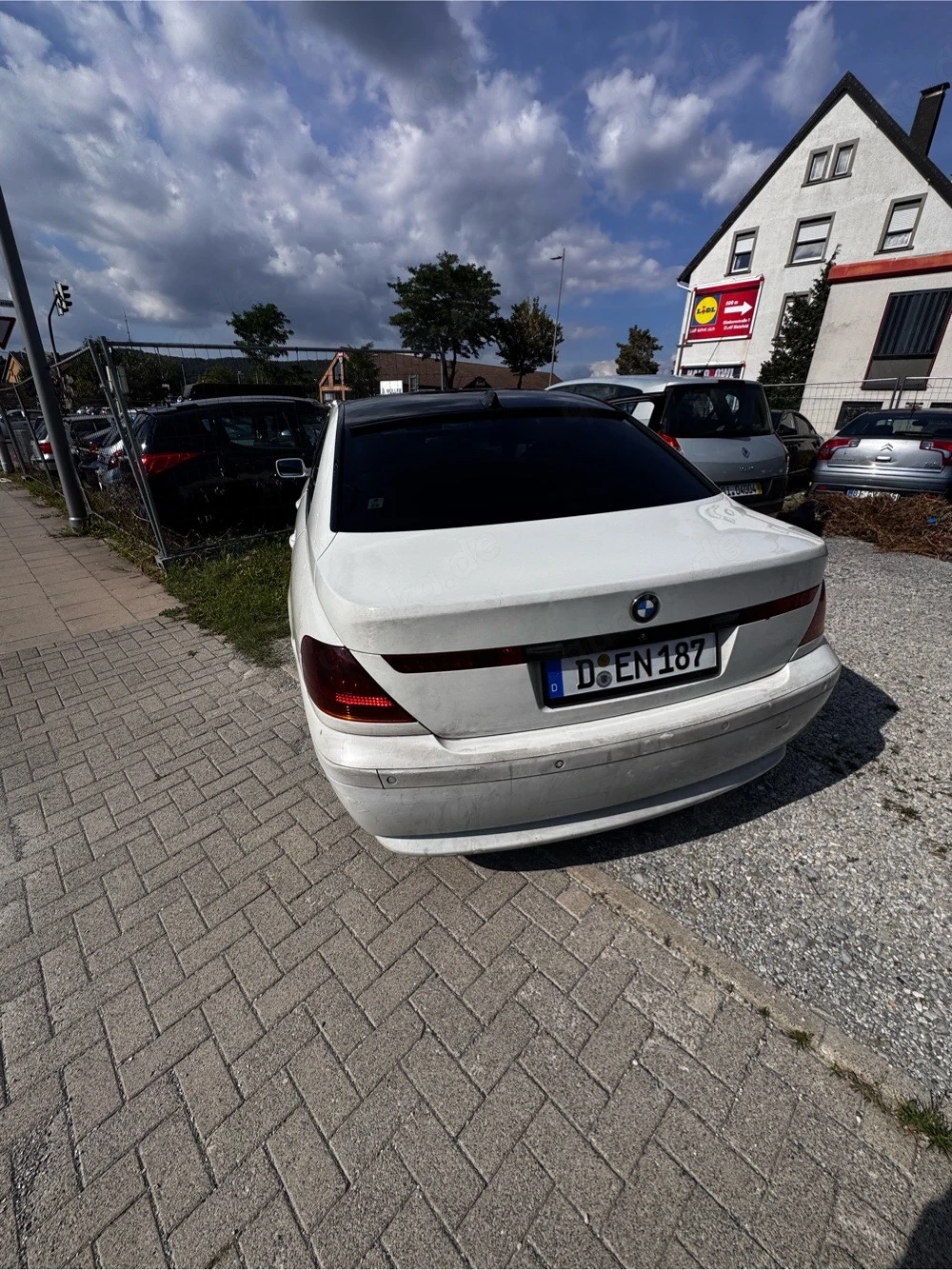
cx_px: 476
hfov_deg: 85.7
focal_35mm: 14
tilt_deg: -23.4
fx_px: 514
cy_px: 635
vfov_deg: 102.1
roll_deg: -3.3
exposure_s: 1/3906
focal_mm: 2.22
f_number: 2.2
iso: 40
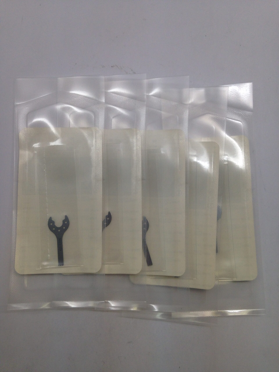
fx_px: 355
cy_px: 186
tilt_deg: -85.9
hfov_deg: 42.9
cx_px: 140
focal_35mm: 33
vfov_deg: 55.4
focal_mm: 4.12
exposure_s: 1/120
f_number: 2.4
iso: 64
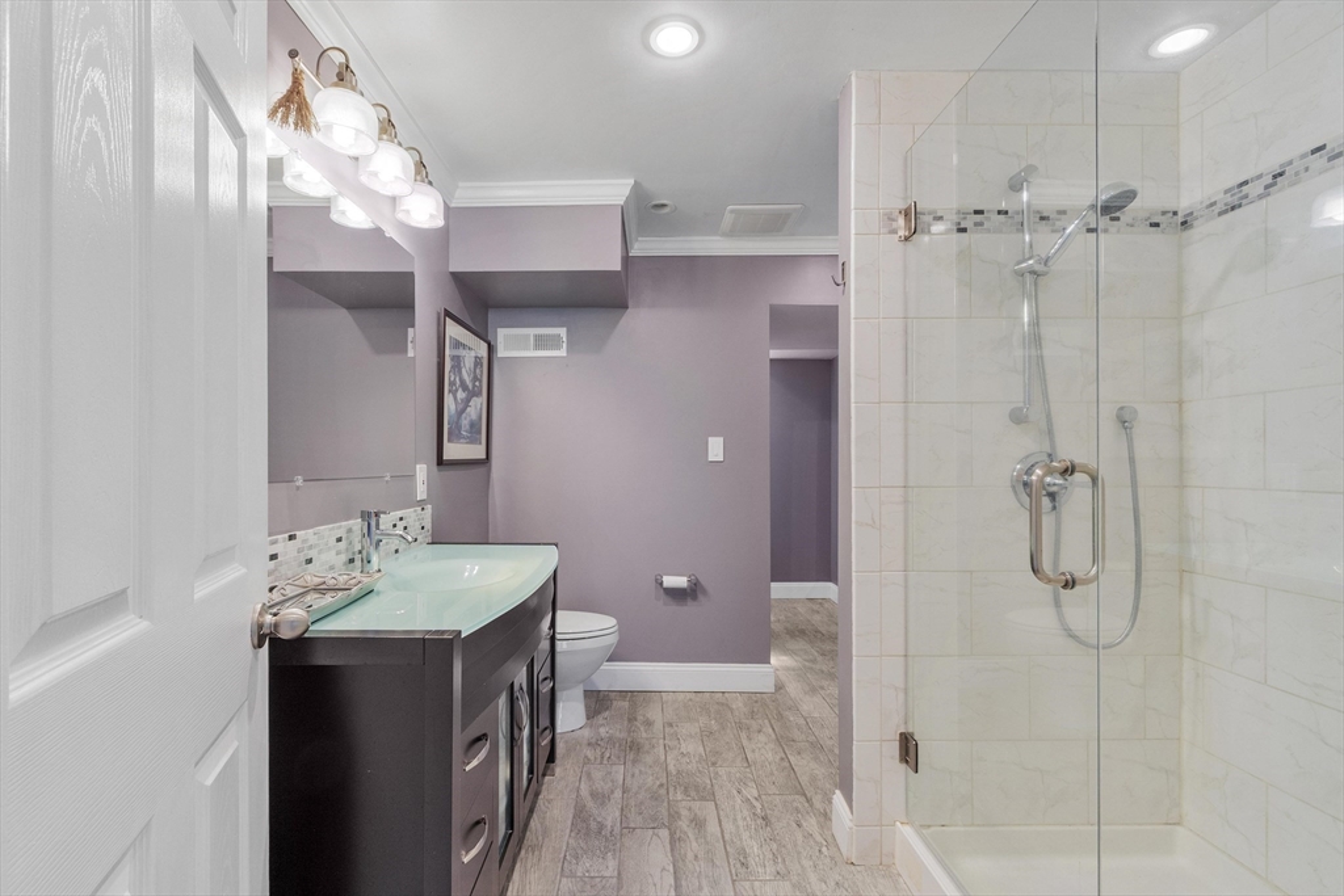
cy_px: 448
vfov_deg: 77.3
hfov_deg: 100.4
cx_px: 672
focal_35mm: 15
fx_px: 560
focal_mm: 10
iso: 320
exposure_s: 1/1.25
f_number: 8
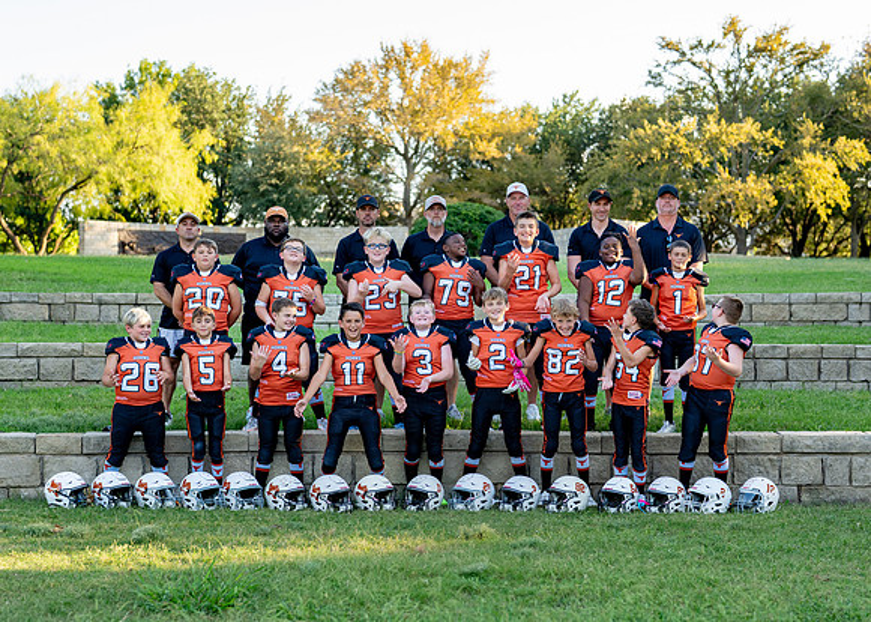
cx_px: 450
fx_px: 1609
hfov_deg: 30.3
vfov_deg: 21.8
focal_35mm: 65
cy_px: 369
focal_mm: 50
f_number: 2.2
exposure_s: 1/500
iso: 200
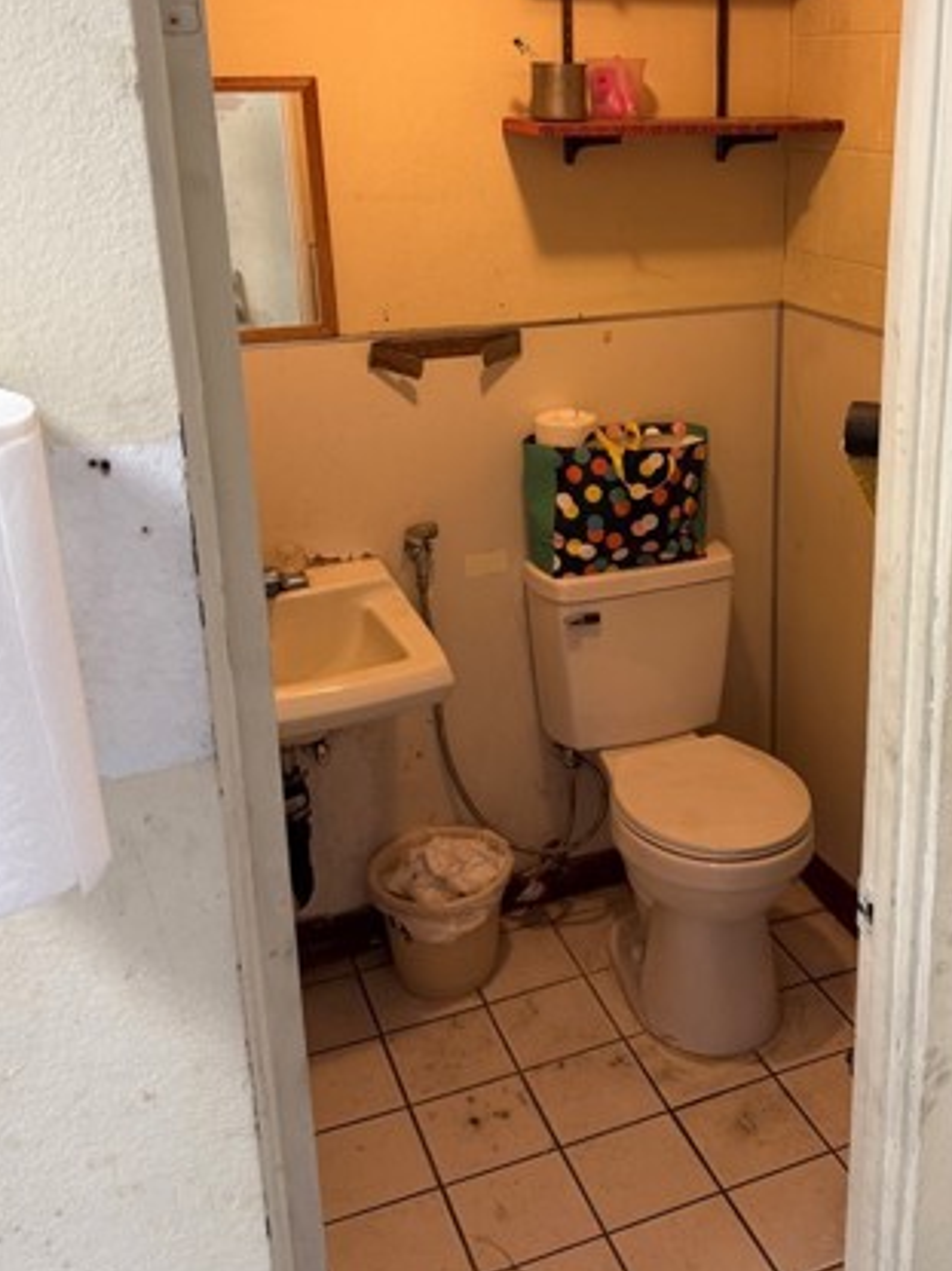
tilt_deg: -17.6
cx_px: 661
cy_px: 499
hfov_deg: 38.1
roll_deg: -0.1
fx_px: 1357
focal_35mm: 37
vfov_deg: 49.8
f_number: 1.78
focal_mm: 6.76
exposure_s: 1/60
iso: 200
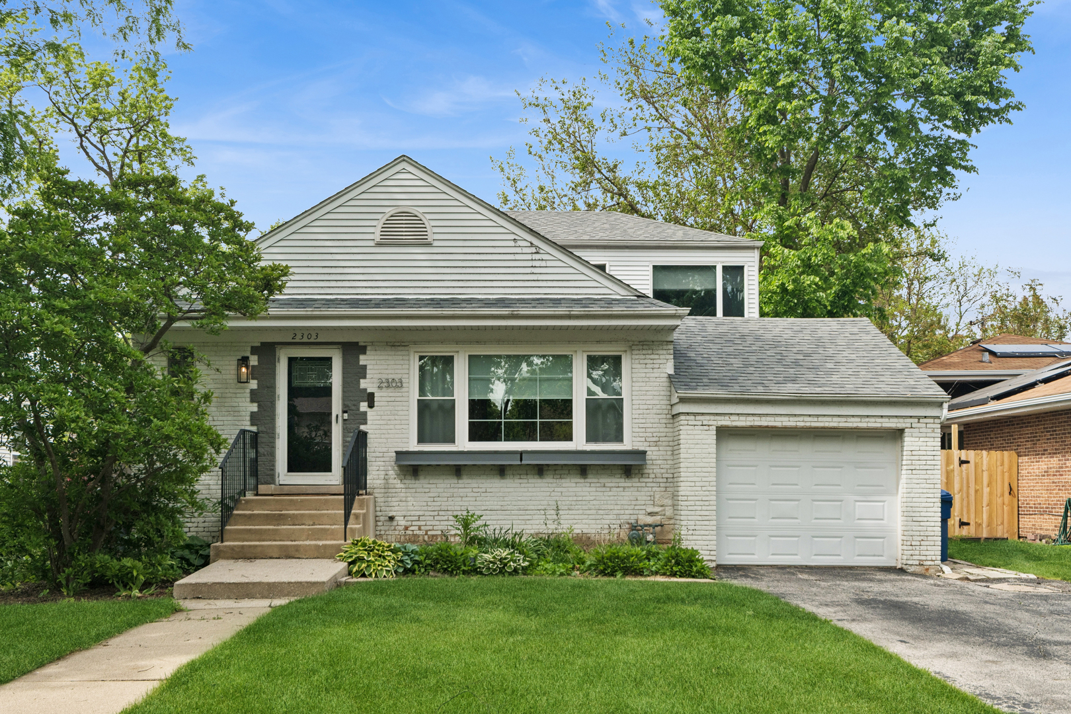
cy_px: 357
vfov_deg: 40.0
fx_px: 982
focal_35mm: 33
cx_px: 536
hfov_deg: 57.2
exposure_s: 1/500
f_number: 8
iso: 250
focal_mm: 22
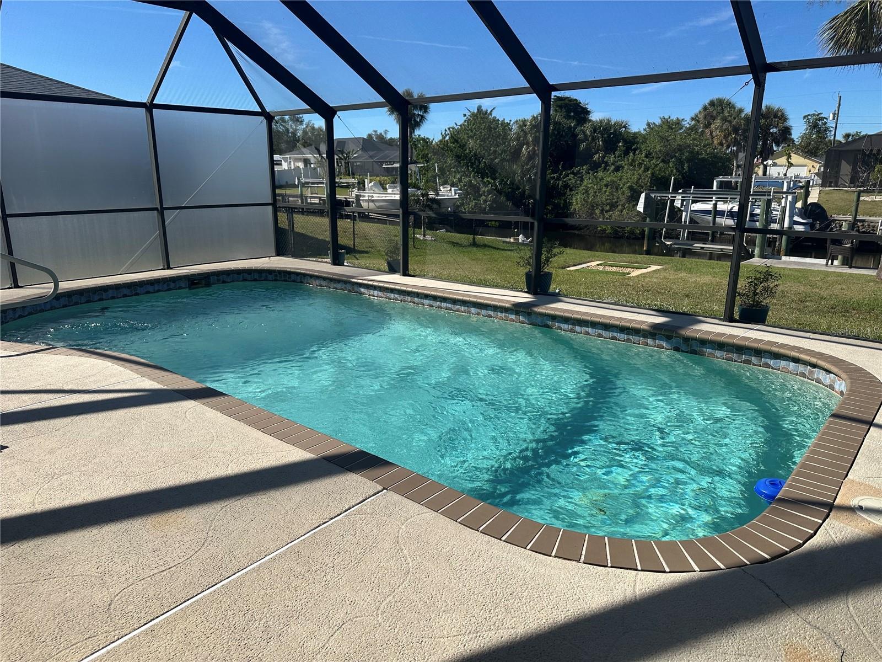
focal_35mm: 24
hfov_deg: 71.6
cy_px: 331
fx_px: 612
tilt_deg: -15.0
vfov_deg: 56.8
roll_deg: -0.2
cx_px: 441
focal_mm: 6.86
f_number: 1.78
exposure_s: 1/3861
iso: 80
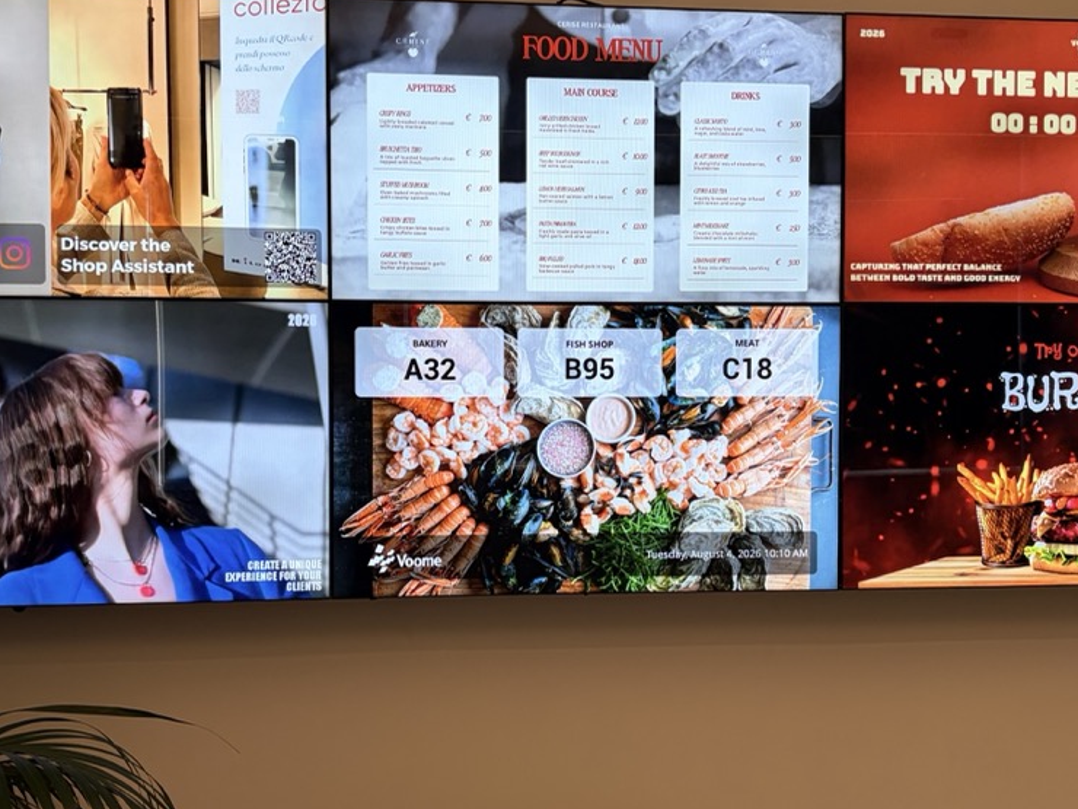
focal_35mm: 45
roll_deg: +0.8
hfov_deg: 42.1
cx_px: 510
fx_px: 1401
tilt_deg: -1.5
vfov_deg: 32.2
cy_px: 427
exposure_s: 1/100
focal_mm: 5.96
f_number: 1.6
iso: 32
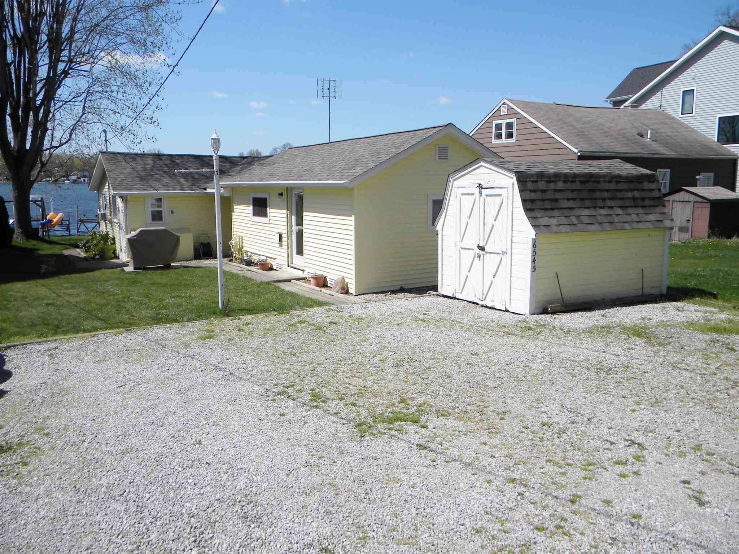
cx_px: 370
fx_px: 598
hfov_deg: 63.4
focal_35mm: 28
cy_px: 277
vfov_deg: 49.7
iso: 80
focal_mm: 5
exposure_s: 1/419
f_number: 7
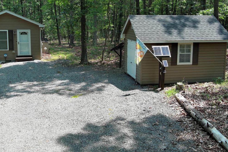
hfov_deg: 46.3
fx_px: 266
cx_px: 104
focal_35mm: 42
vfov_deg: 31.7
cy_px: 51
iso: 100
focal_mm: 10.57
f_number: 2.8
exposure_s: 1/262
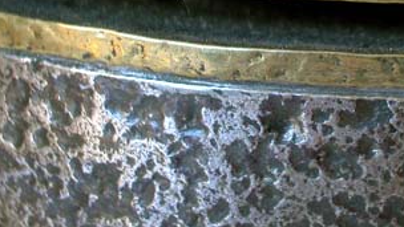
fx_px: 1575
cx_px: 335
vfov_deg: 8.2
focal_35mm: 147
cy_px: -48
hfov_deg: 14.5
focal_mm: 16.2
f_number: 4
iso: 100
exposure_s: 1/11.3
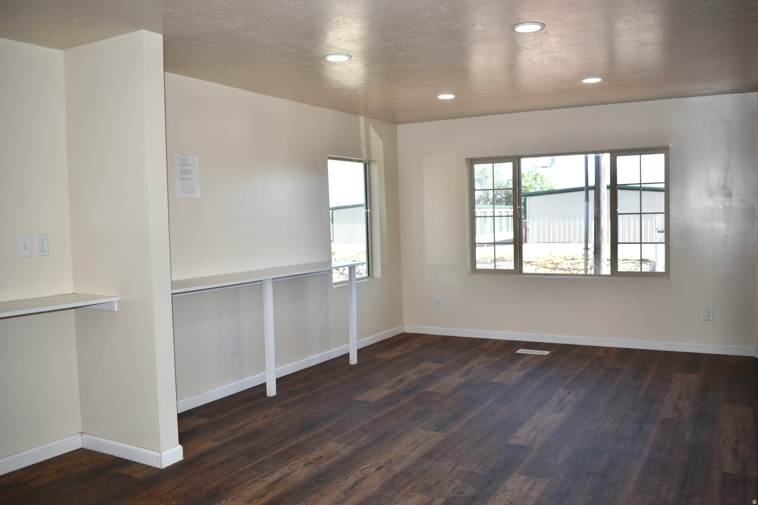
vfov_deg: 43.6
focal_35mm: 30
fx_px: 632
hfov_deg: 61.9
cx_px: 379
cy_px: 252
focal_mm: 20
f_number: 5
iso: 110
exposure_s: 1/200
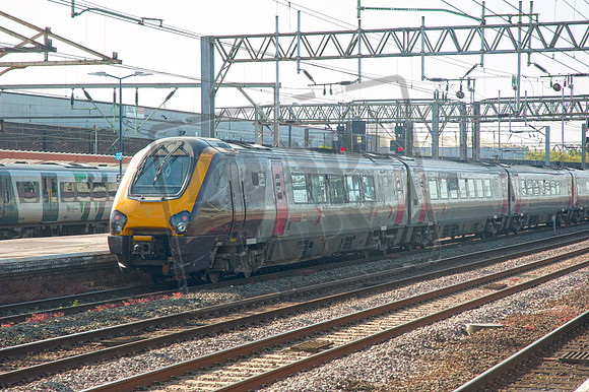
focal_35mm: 98
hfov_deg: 20.9
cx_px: 294
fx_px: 1594
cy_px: 196
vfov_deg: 14.0
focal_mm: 65
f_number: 5.6
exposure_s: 1/500
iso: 320
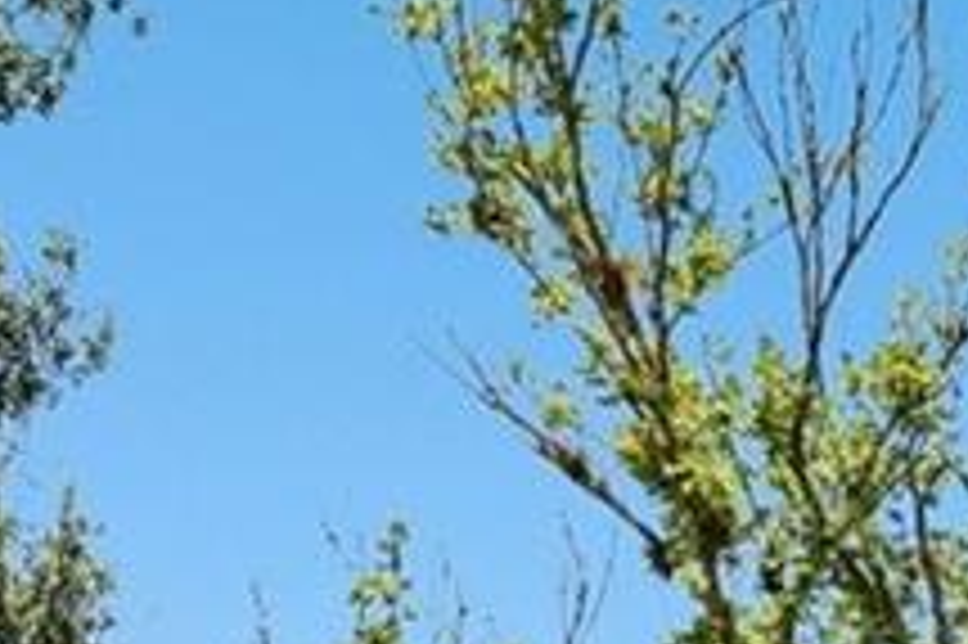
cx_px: 1576
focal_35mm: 119
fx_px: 3197
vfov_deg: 9.2
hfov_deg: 15.5
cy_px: 1950
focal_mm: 16
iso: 400
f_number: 8
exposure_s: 1/640
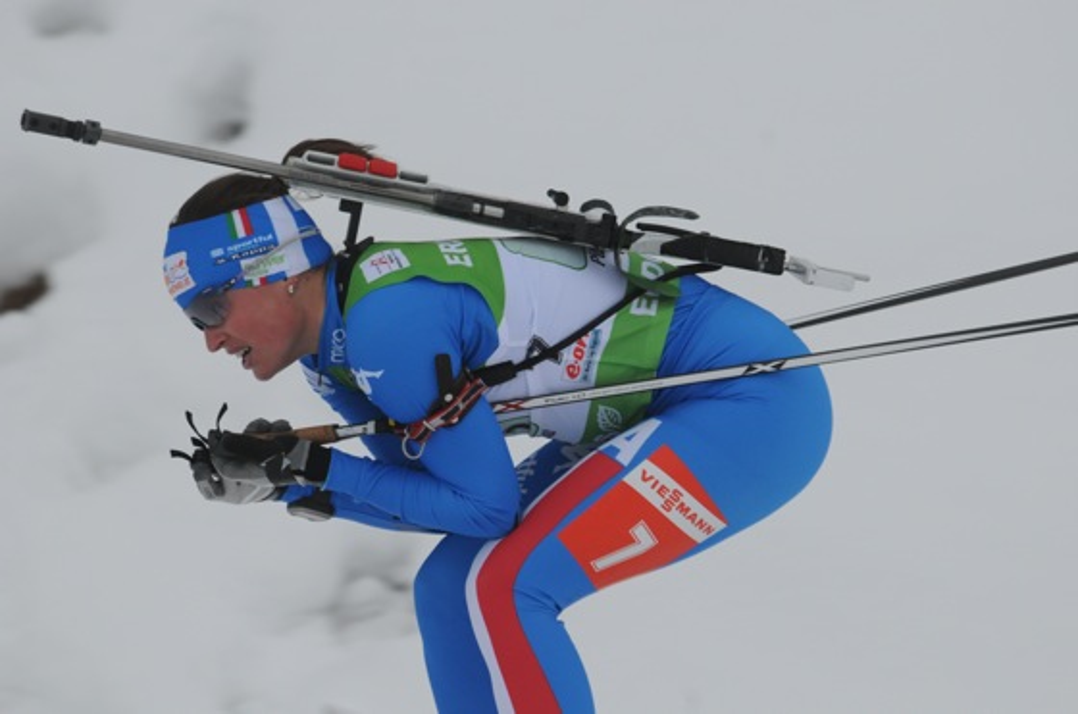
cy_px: 357
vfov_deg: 2.3
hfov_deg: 3.4
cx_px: 539
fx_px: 17931
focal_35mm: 600
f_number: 8
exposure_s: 1/640
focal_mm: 400
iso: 800
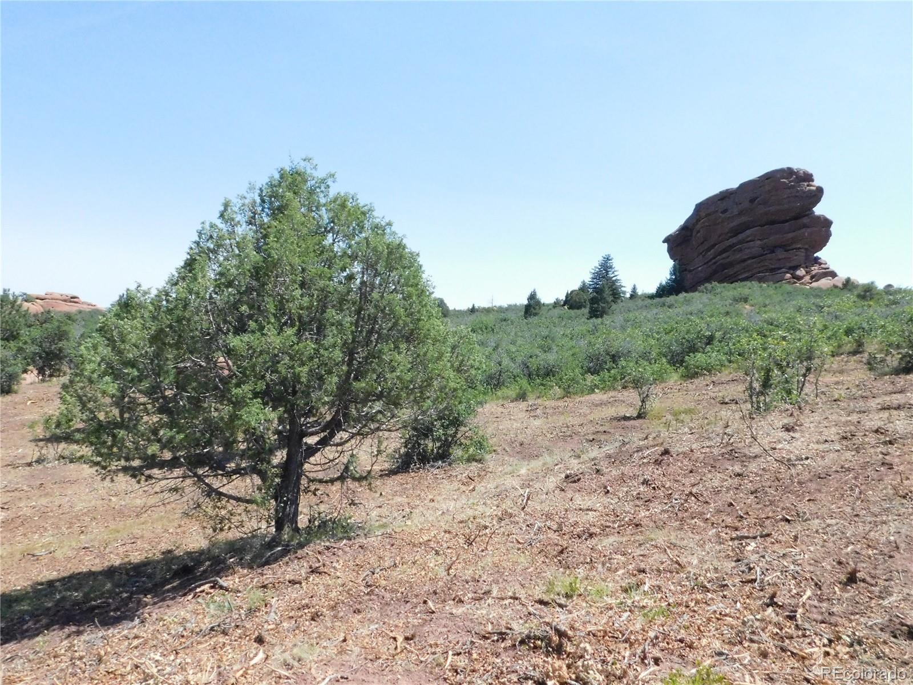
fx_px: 659
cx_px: 456
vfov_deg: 54.9
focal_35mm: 25
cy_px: 342
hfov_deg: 69.4
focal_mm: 4.5
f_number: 6.2
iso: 800
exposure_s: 1/1500
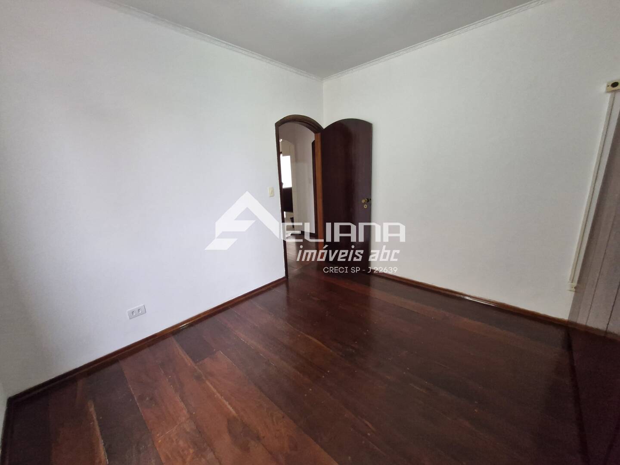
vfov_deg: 89.9
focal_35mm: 13
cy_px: 232
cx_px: 310
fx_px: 233
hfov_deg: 106.2
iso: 250
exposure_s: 1/60
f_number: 2.2
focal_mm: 1.74
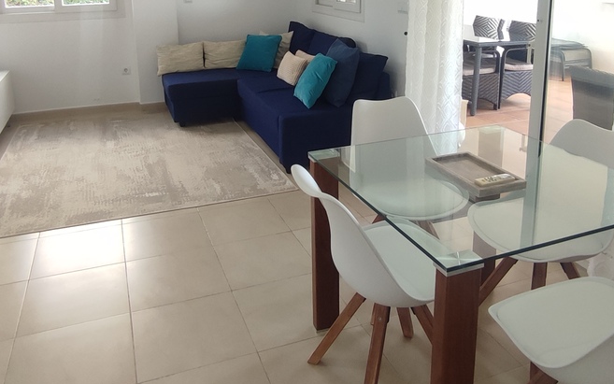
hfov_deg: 58.1
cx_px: 321
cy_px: 82
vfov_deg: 37.1
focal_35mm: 33
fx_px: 552
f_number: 2.2
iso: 217
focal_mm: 1.65
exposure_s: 1/100
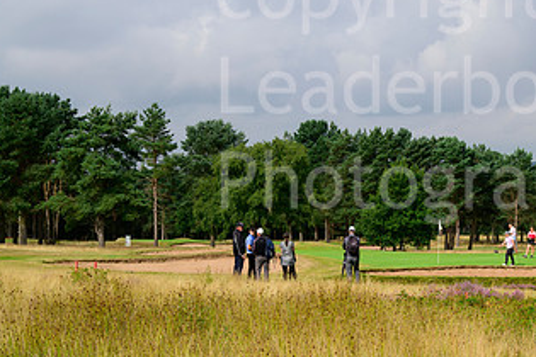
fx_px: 1206
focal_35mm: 81
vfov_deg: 16.8
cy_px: 101
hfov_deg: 24.6
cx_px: 441
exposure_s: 1/500
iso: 80
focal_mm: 44
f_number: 5.6
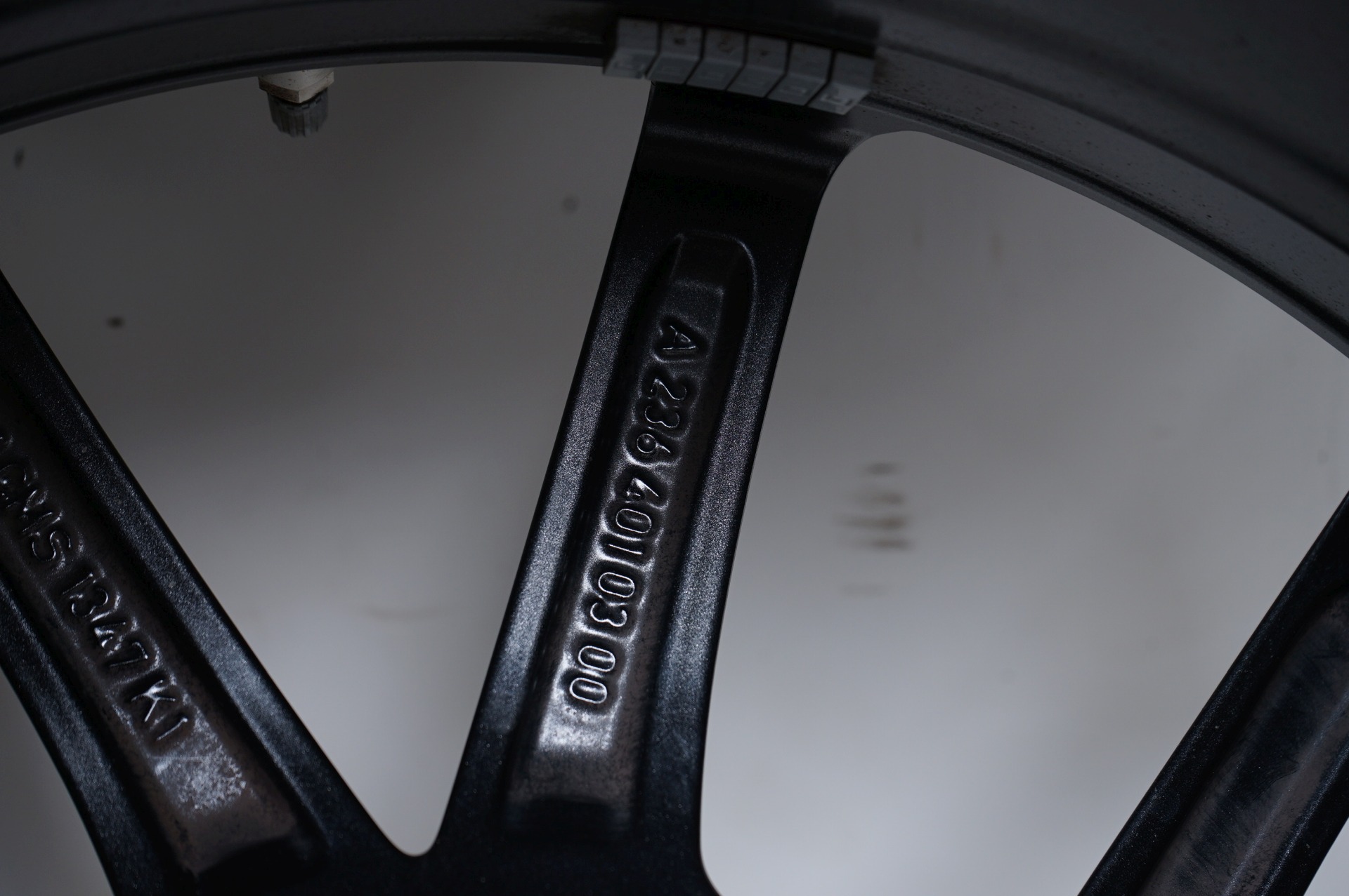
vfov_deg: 23.7
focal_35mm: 57
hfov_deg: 35.1
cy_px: 448
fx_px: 2134
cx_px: 674
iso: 250
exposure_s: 1/125
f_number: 7.1
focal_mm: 57
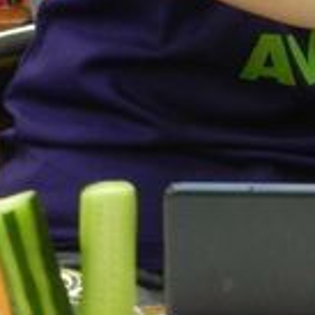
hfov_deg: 10.2
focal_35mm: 171
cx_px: 301
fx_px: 1760
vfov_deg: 9.8
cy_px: -231
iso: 400
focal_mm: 6.7
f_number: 4
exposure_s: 1/13
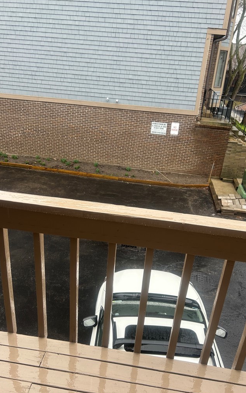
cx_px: 130
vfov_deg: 66.5
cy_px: 196
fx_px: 300
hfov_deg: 44.5
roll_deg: -4.2
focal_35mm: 28
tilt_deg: -21.6
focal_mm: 5.7
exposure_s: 1/121
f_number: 1.5
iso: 32
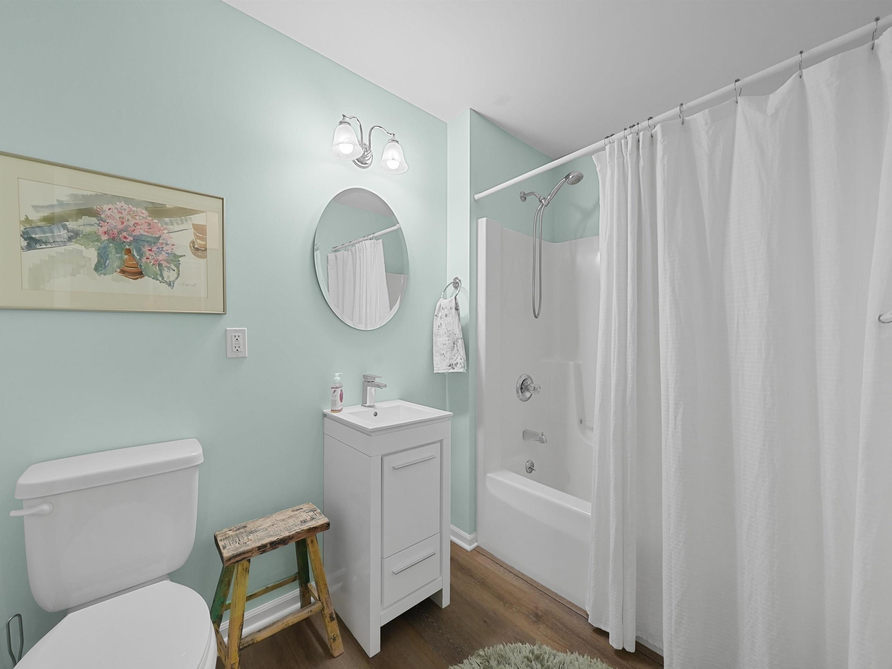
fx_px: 335
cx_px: 434
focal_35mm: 13
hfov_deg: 106.2
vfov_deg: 89.9
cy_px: 335
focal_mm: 12
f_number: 10
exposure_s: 1/4
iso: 2000
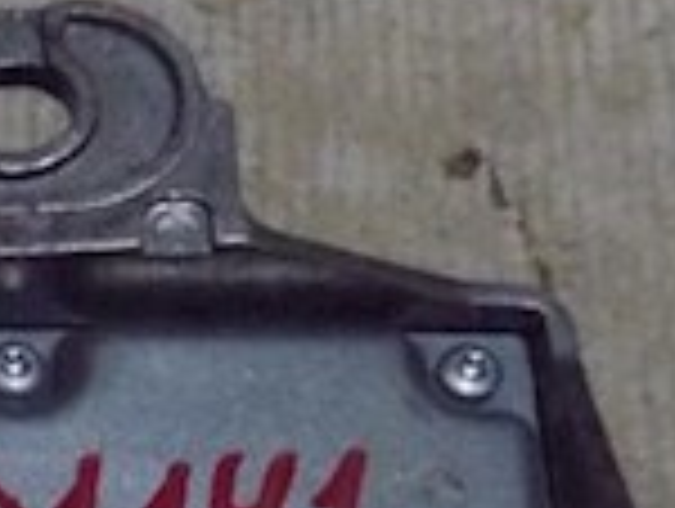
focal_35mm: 98
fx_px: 1914
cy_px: 796
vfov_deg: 14.0
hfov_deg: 18.5
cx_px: -216
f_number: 3.1
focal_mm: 4
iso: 800
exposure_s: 1/125
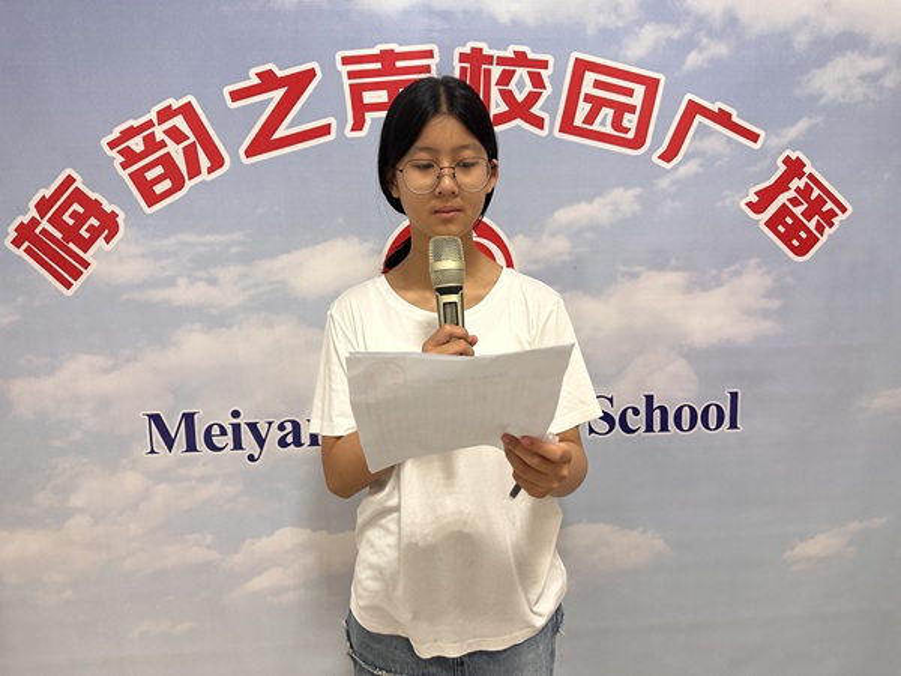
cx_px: 450
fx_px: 625
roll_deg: +1.1
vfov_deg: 56.8
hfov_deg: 71.6
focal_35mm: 24
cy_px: 338
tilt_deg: -7.6
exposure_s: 1/50
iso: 250
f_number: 1.78
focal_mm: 6.86
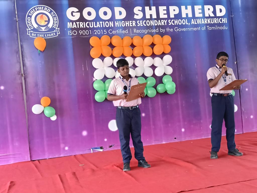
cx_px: 128
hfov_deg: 42.9
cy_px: 96
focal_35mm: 44
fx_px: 327
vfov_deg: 32.9
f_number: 1.8
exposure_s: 1/50
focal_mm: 3.98
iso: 400
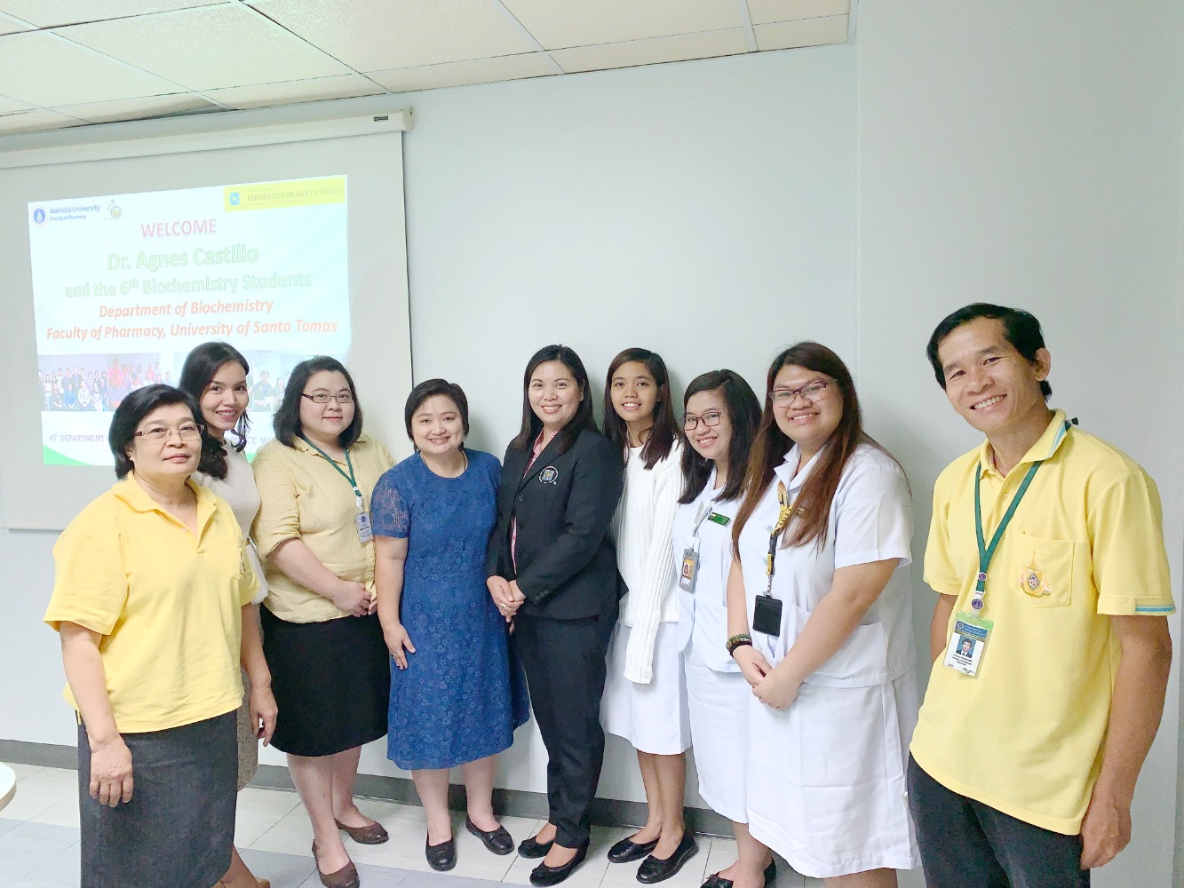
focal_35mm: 26
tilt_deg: -4.9
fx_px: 889
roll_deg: +1.5
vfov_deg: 53.1
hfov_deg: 67.3
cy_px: 444
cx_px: 592
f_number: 1.8
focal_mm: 4.25
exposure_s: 1/100
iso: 32
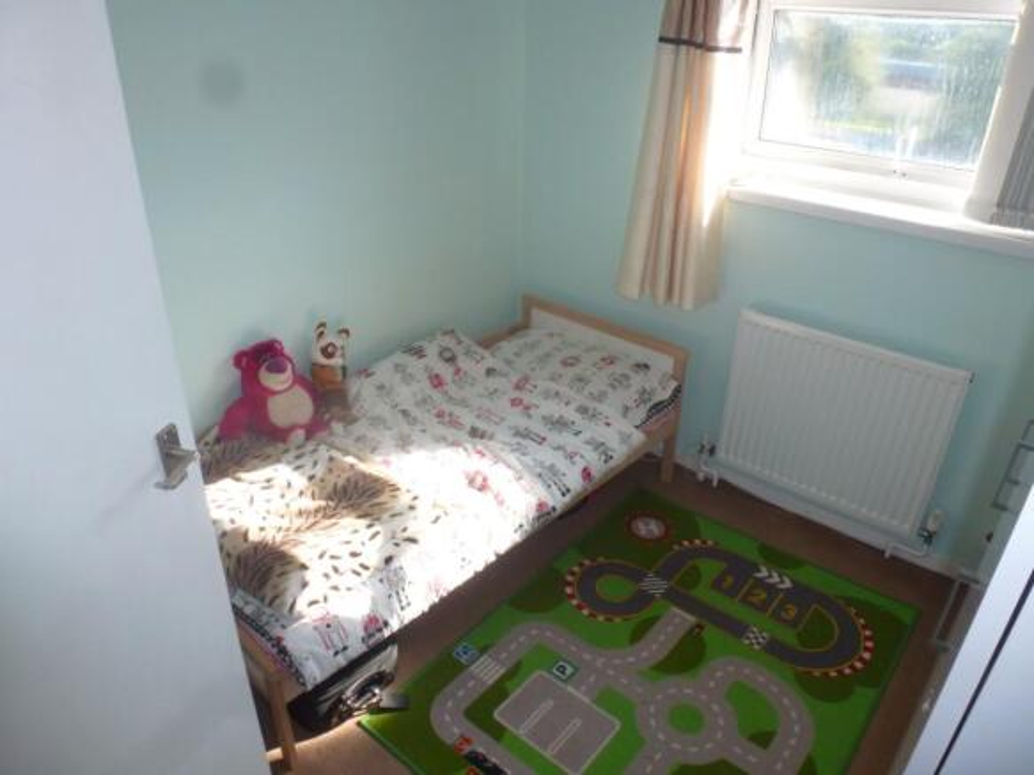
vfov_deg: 56.8
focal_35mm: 24
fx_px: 717
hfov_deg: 71.6
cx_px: 517
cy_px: 388
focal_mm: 4.3
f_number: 4
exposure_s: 1/125
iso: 100
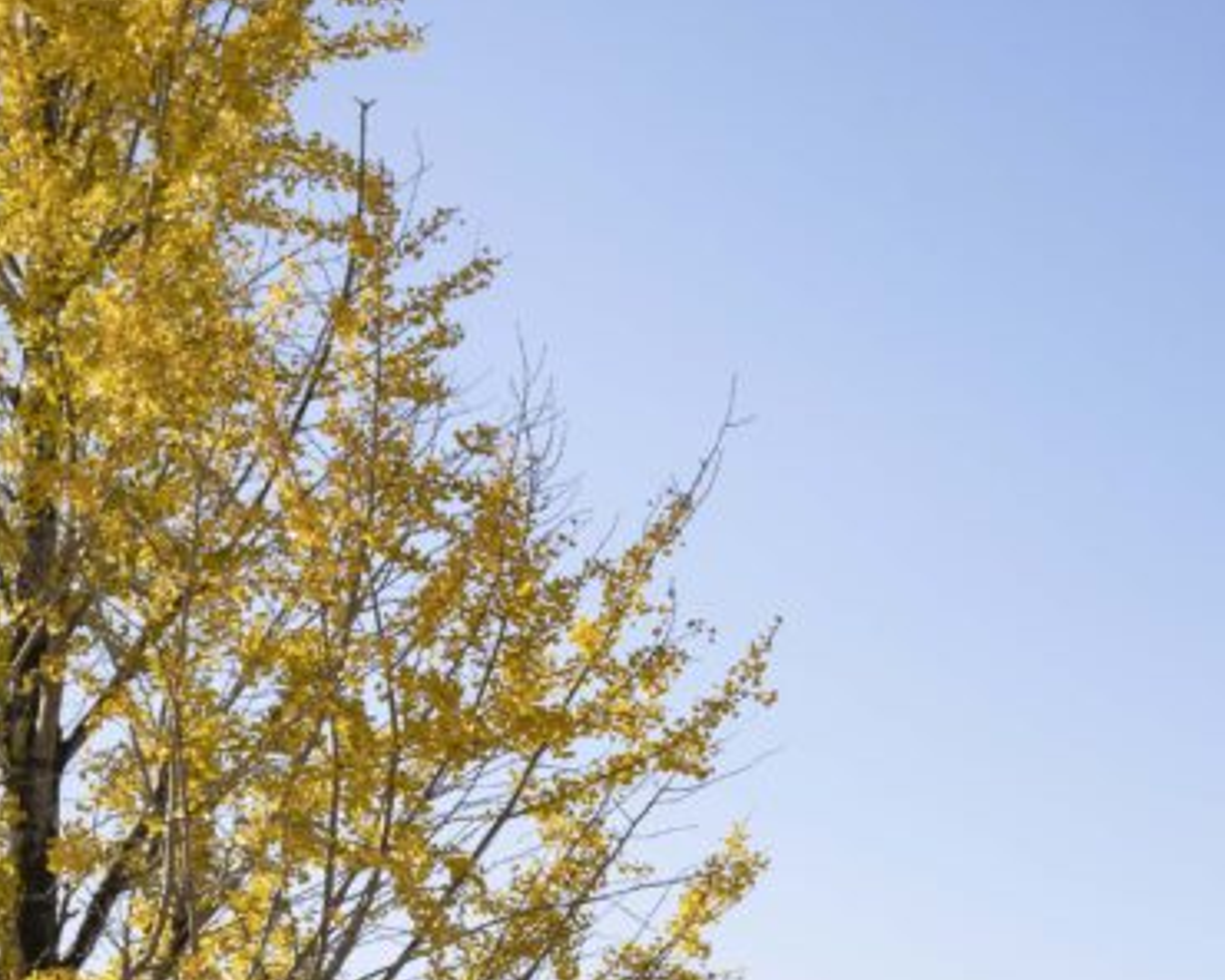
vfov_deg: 12.6
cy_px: 1420
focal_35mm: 117
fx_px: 4242
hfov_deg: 16.4
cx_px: 743
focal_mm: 45
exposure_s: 1/320
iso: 100
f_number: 7.1
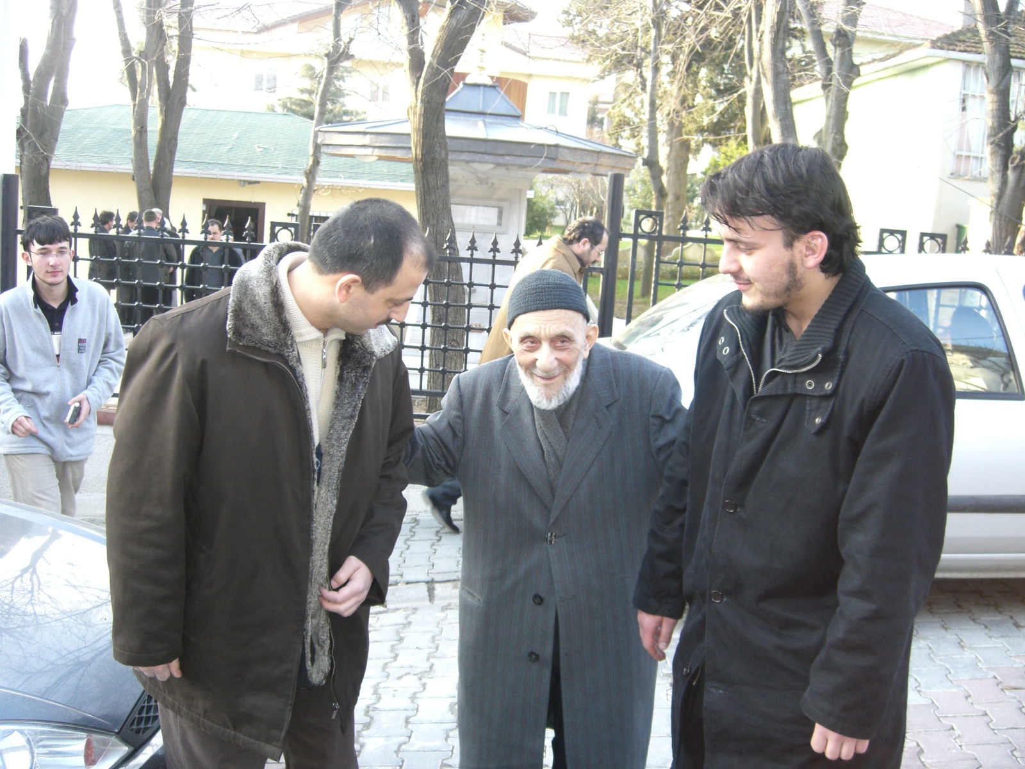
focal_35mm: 38
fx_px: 1125
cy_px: 384
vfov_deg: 37.7
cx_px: 512
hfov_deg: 49.0
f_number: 2.8
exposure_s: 1/100
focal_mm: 7.9
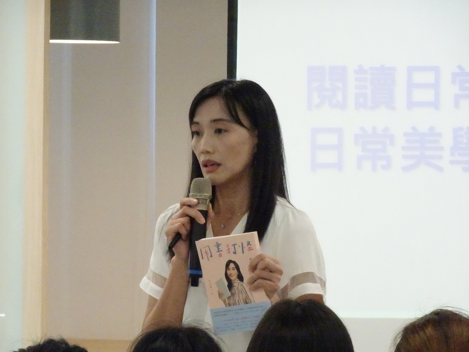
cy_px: 176
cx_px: 234
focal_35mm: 280
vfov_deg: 5.3
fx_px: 3794
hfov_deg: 7.1
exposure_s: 1/160
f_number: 7.1
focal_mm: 47.87
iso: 3200
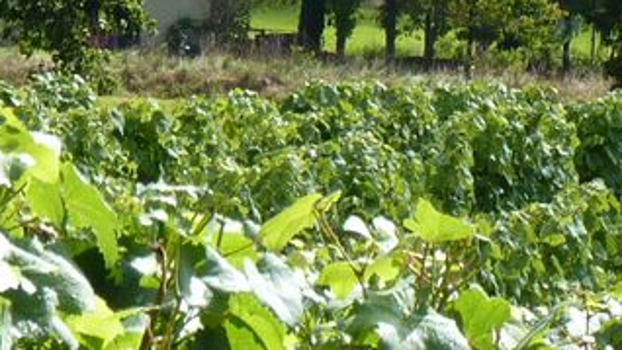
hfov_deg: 4.5
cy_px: -420
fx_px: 7984
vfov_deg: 2.5
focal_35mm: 484
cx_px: 284
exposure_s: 1/250
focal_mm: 17.4
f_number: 4.5
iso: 80
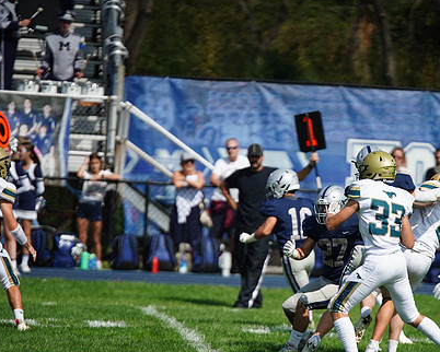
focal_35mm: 406
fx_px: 5290
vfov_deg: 3.8
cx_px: 285
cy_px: 206
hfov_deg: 4.8
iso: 400
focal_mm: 300
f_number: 2.8
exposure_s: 1/6400
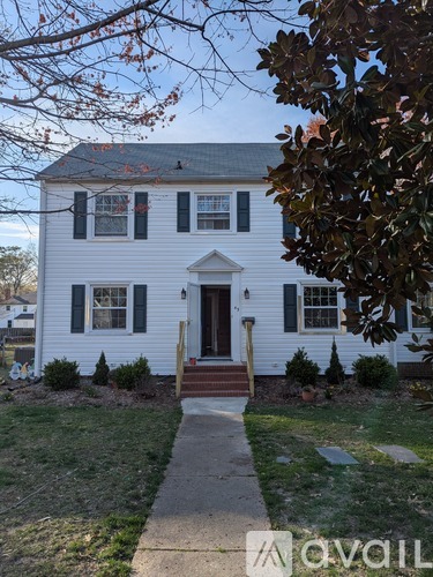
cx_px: 216
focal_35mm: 24
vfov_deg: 71.6
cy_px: 288
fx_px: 400
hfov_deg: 56.8
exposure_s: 1/1381
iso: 27
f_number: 1.85
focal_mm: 6.81
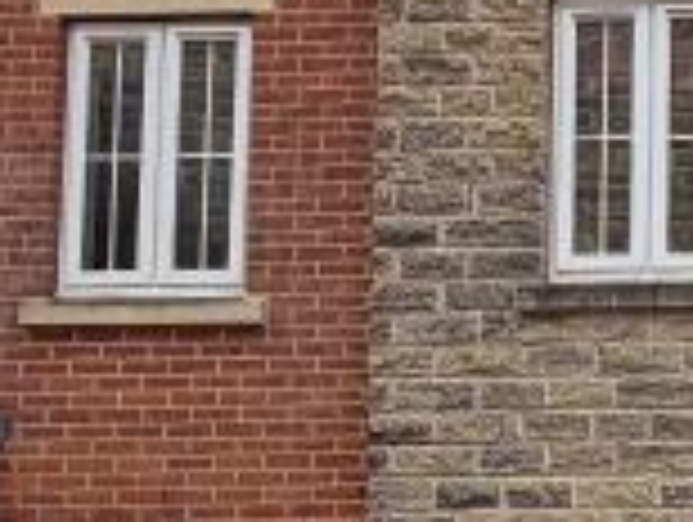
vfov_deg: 15.7
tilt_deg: +4.5
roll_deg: +0.6
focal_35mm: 93
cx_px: 1134
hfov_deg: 18.0
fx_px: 1865
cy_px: 508
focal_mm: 2.22
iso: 50
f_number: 2.2
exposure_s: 1/502
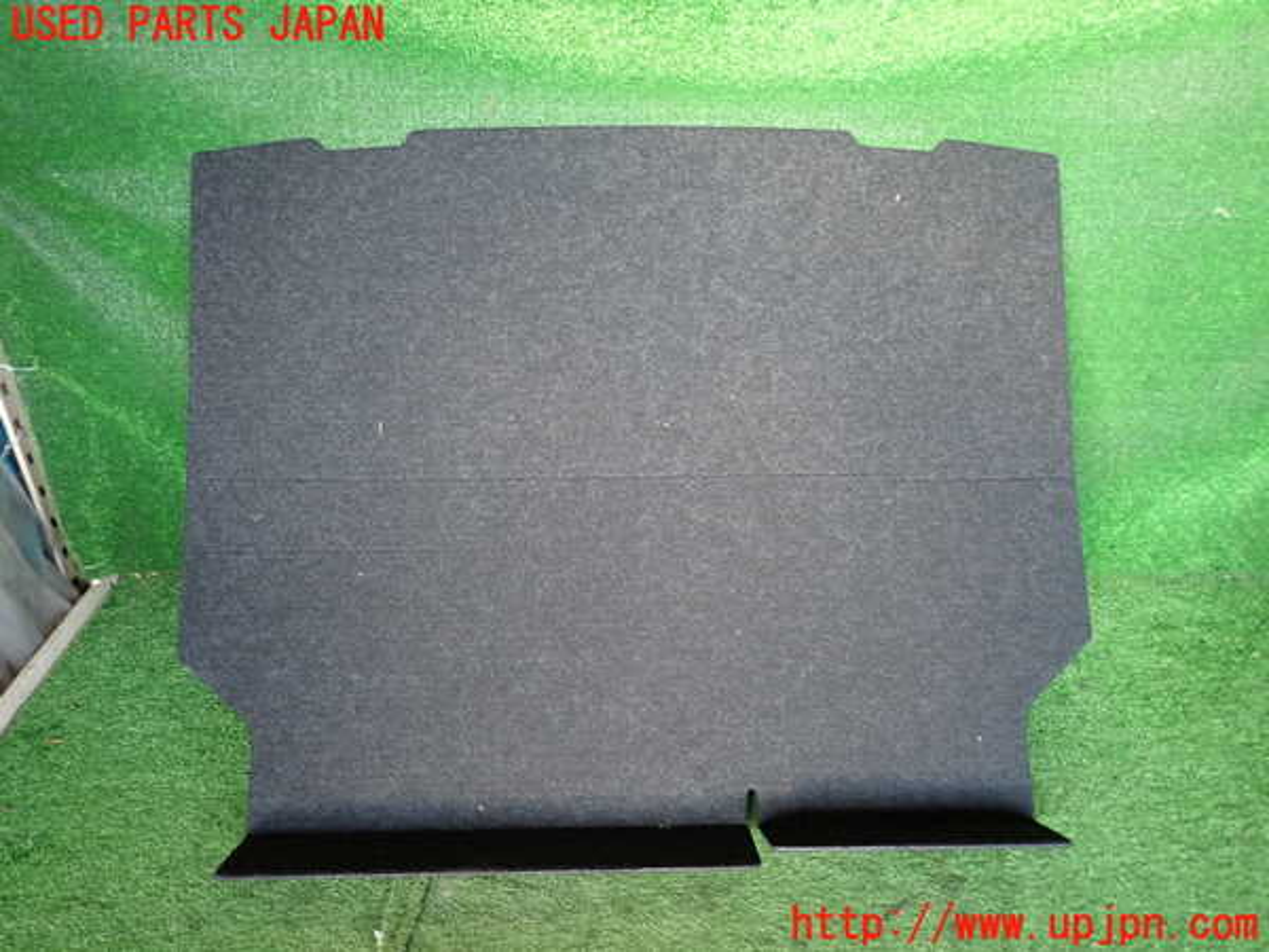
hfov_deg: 69.4
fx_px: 916
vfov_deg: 54.9
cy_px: 476
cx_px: 634
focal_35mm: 25
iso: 250
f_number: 2
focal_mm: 4.5
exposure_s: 1/30
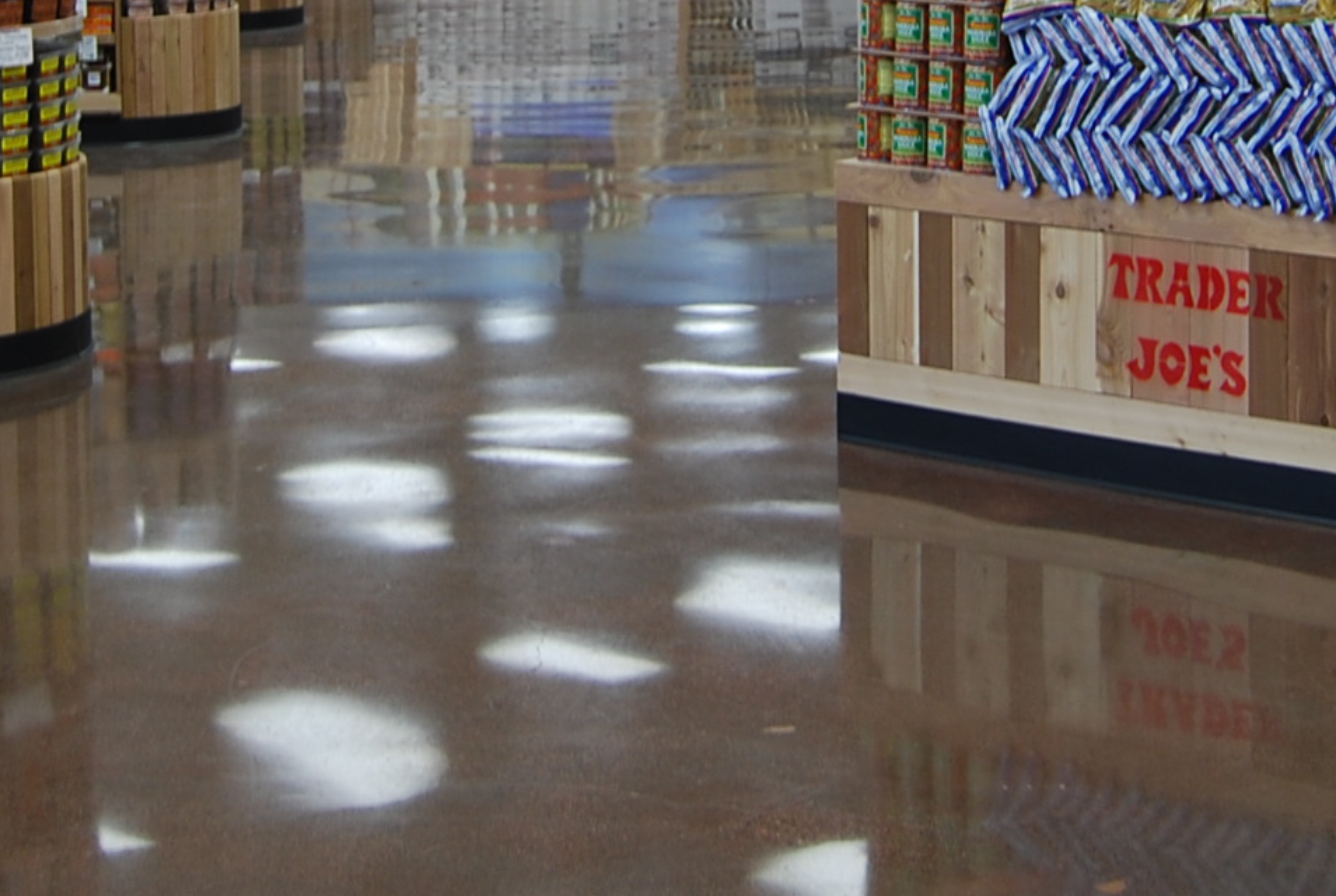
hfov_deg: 24.7
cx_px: 625
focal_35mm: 82
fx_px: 3049
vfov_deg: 15.9
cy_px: -265
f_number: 3.5
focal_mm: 18
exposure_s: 1/20
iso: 100
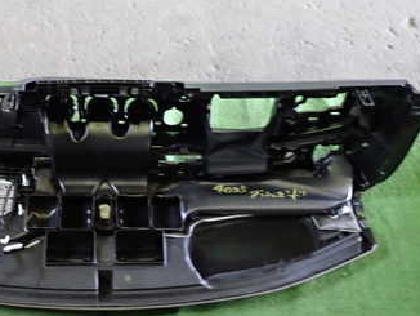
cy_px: 166
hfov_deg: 40.2
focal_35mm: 46
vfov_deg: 31.6
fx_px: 559
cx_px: 112
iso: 400
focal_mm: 4.5
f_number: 2
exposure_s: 1/30
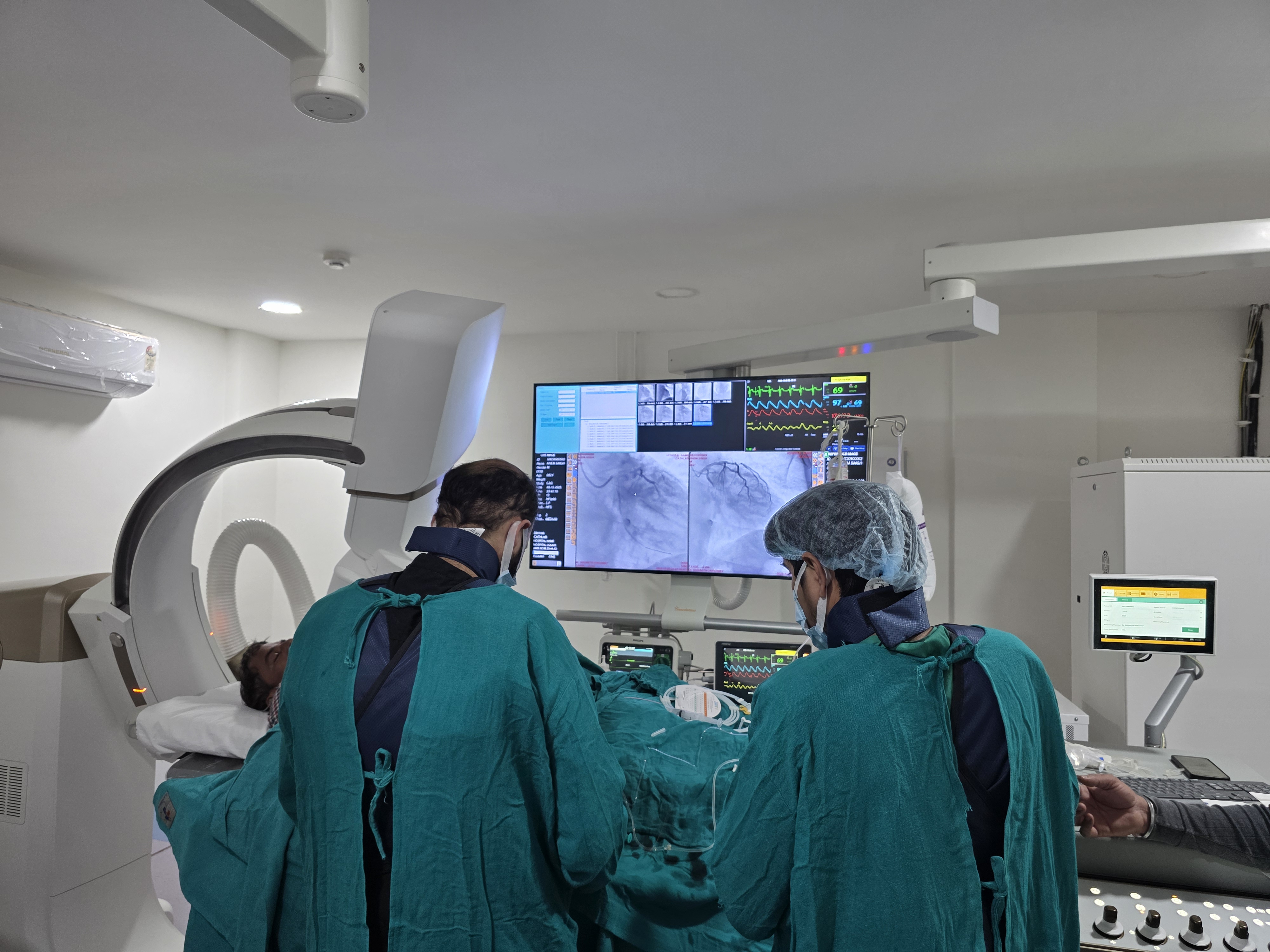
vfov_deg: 58.9
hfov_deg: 73.9
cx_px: 635
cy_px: 476
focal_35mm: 23
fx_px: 844
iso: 160
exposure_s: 1/100
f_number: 1.7
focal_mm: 6.3
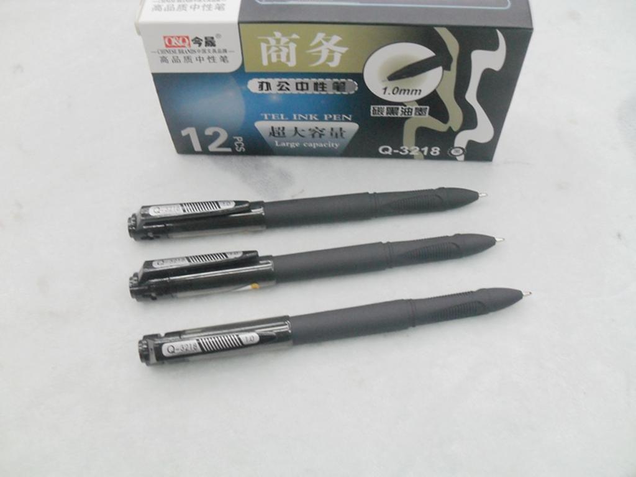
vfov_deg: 40.7
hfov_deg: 52.6
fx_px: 643
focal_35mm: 35
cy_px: 238
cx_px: 318
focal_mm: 6.2
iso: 160
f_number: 2.8
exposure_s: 1/30
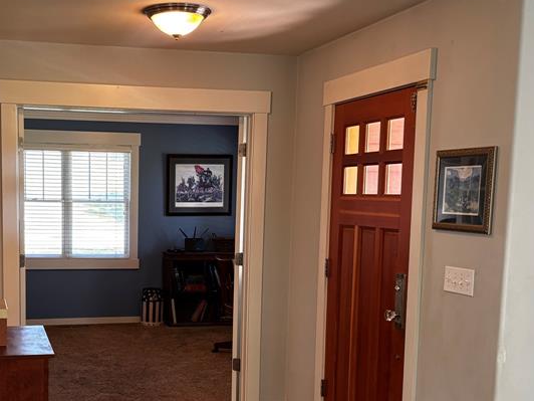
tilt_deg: -4.6
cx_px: 145
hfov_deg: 37.4
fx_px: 771
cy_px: 273
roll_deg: -1.0
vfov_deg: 28.9
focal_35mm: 50
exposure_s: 1/60
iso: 160
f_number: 1.6
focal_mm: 5.96
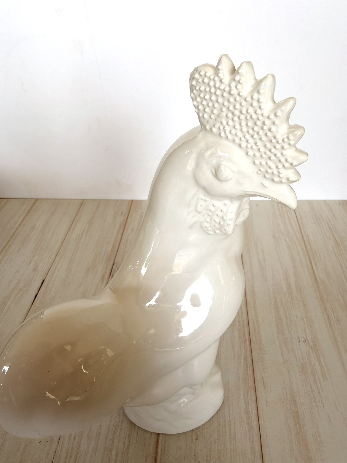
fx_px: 321
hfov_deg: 56.8
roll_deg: +4.6
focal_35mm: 24
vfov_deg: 71.6
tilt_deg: -35.7
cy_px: 232
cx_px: 174
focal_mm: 2.22
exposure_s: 1/219
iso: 40
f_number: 2.2
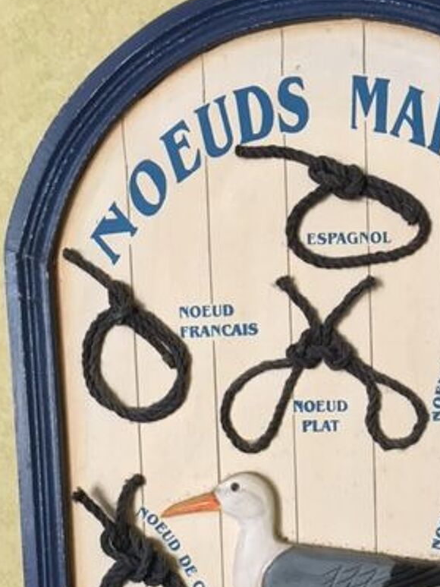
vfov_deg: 37.3
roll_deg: +2.6
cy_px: 434
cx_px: 349
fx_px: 847
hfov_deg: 28.5
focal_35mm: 50
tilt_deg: -9.3
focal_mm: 4.15
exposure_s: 1/17
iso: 250
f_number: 2.2
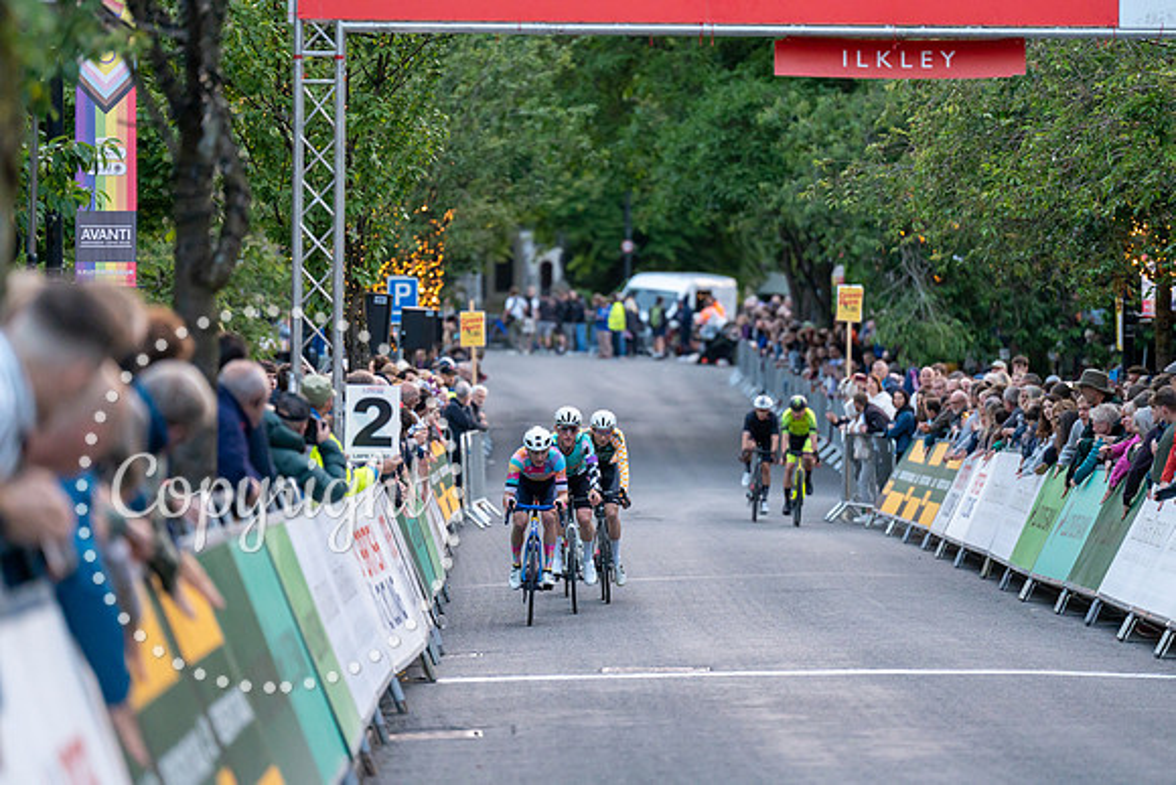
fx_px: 6535
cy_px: 392
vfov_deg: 6.9
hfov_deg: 10.3
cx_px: 588
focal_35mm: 200
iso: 3200
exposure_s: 1/1000
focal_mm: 200
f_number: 2.8
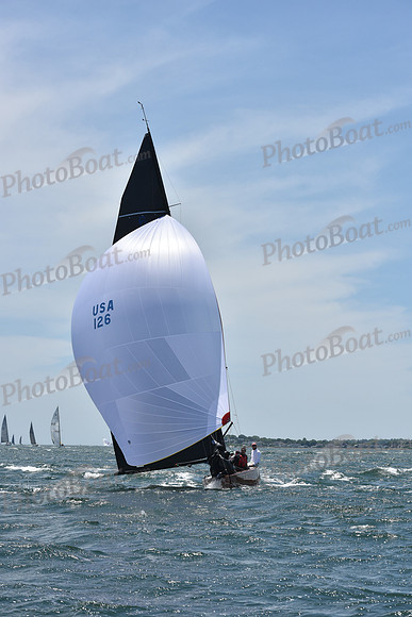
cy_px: 308
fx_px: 1372
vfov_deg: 25.4
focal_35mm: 80
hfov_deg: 17.1
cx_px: 206
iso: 250
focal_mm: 80
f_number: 8
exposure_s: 1/1250
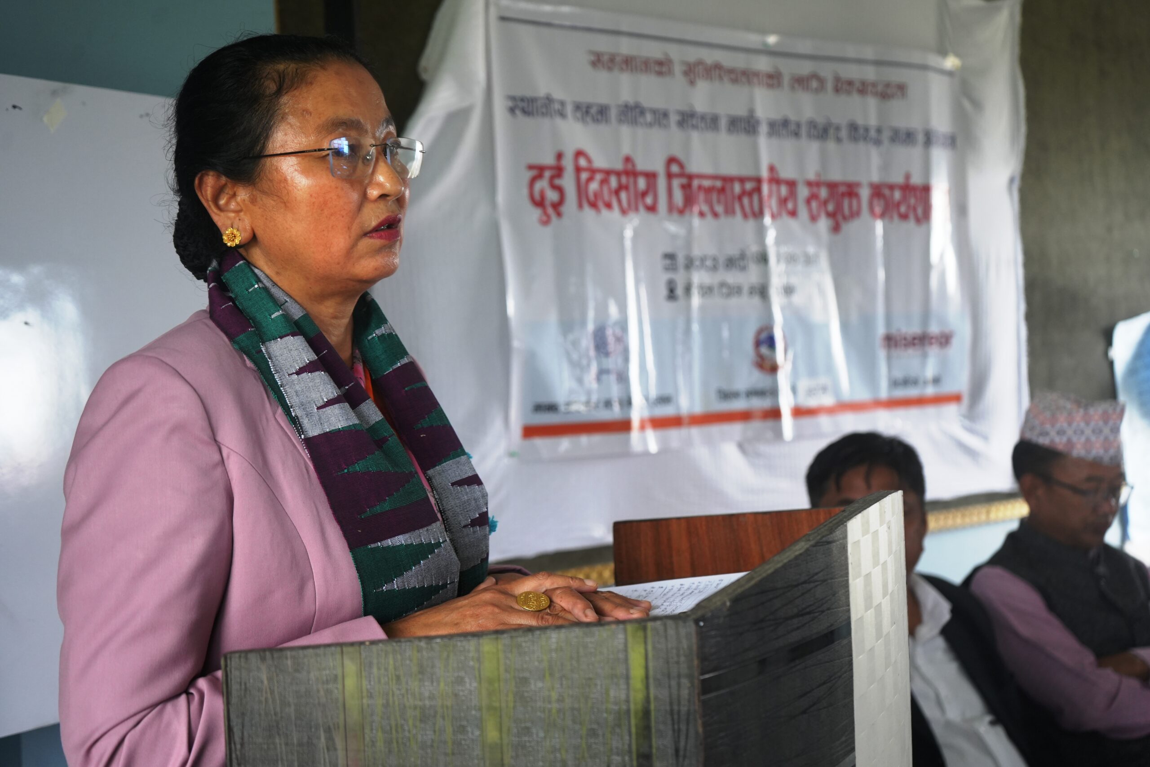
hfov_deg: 46.4
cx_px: 575
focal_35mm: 42
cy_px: 384
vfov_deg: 31.9
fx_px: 1342
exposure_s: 1/160
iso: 1000
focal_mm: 42
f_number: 4.5
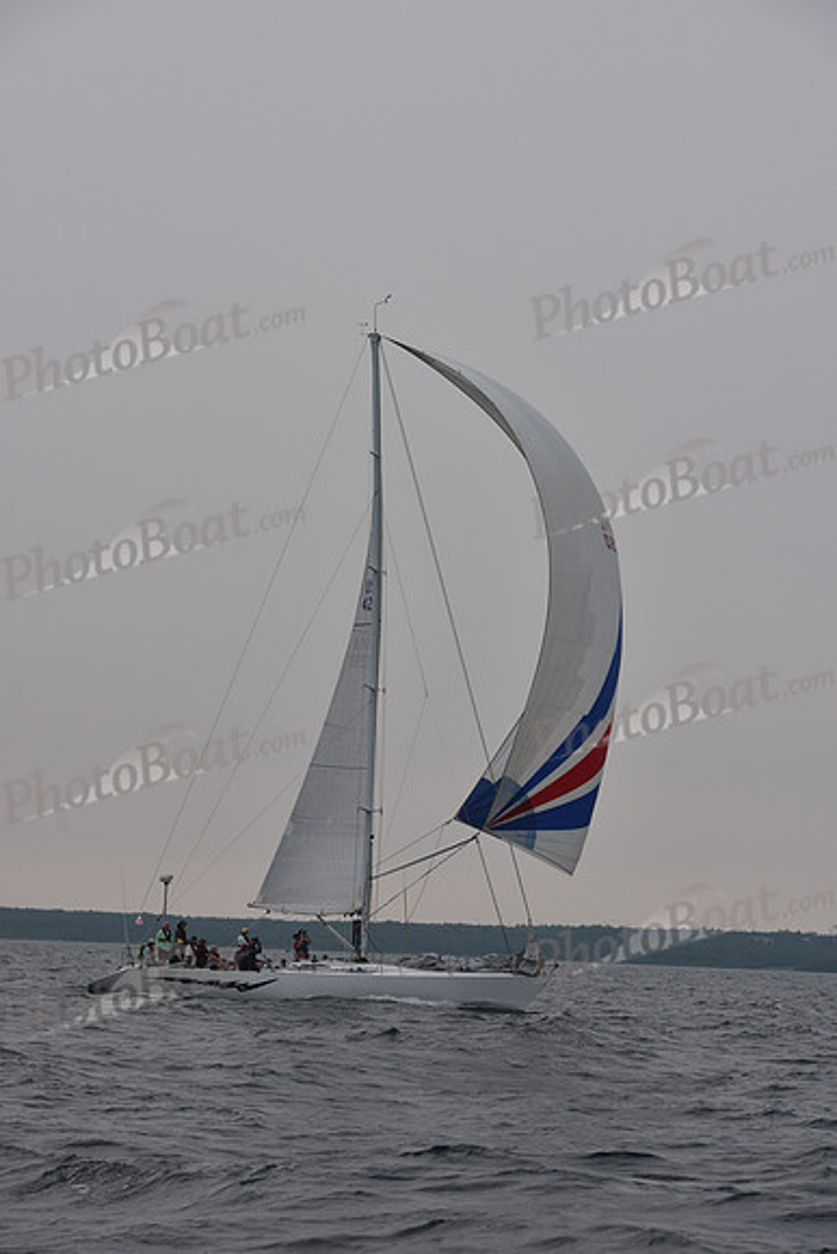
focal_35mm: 98
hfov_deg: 14.0
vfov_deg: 20.8
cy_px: 627
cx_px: 418
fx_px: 3415
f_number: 6.3
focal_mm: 98
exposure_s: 1/640
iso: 250
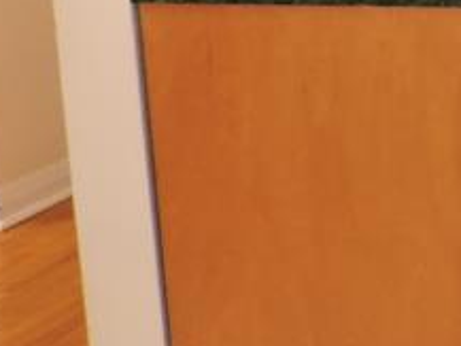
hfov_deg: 14.0
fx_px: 1506
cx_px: 988
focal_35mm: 113
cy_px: -76
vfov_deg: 12.8
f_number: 3
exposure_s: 1/40
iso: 360
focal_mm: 4.3
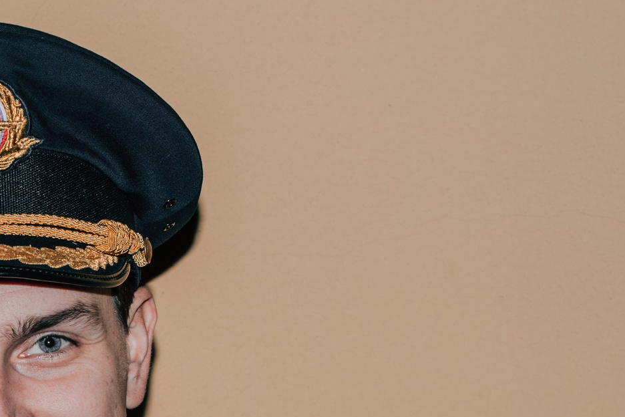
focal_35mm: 197
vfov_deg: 6.9
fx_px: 3420
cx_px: -11
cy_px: 452
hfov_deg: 10.4
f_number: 8
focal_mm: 72
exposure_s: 1/100
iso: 1000
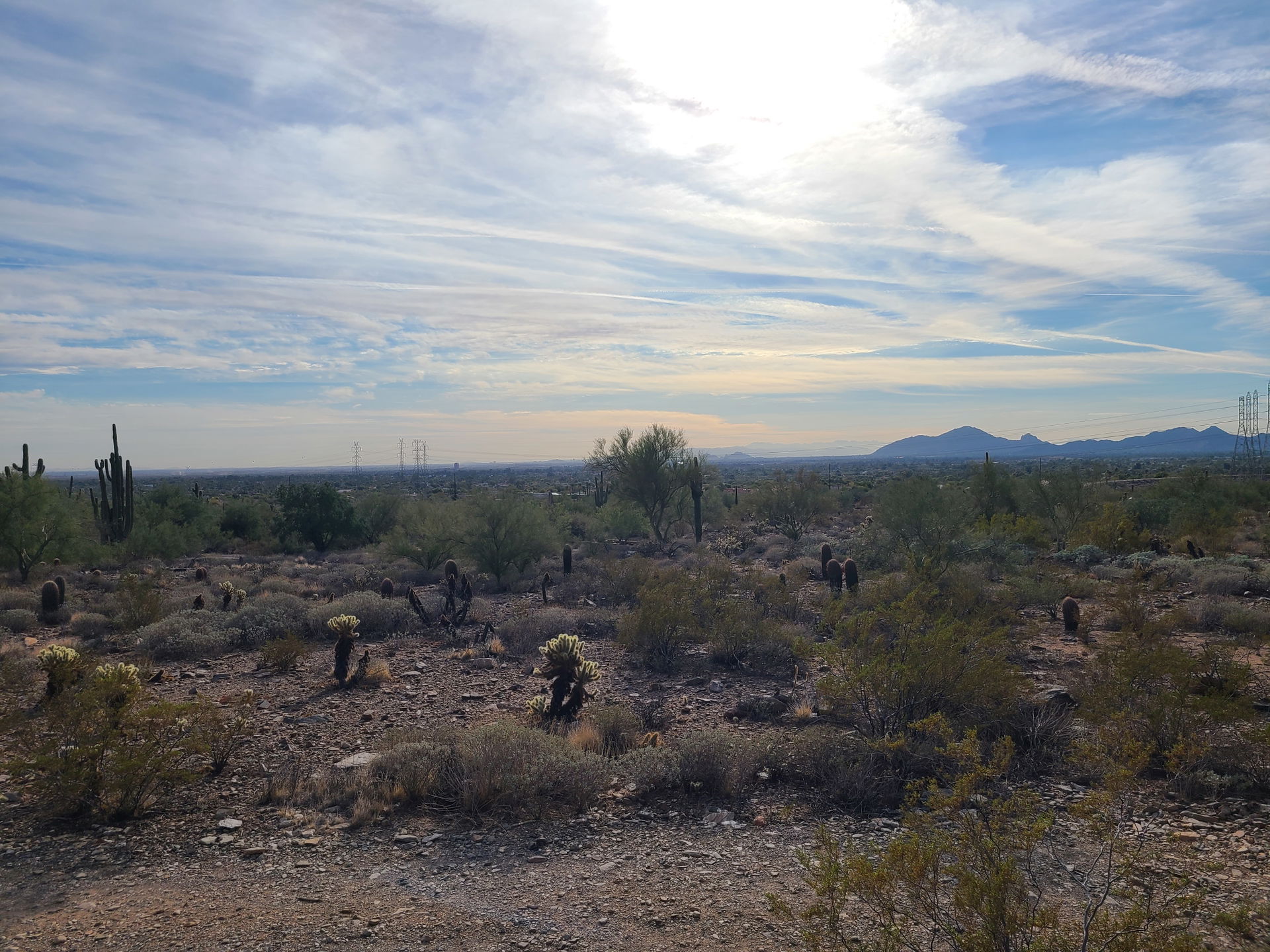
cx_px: 635
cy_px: 476
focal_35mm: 26
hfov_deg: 67.3
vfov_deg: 53.1
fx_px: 954
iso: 40
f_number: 1.8
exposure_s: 1/7354
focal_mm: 5.4
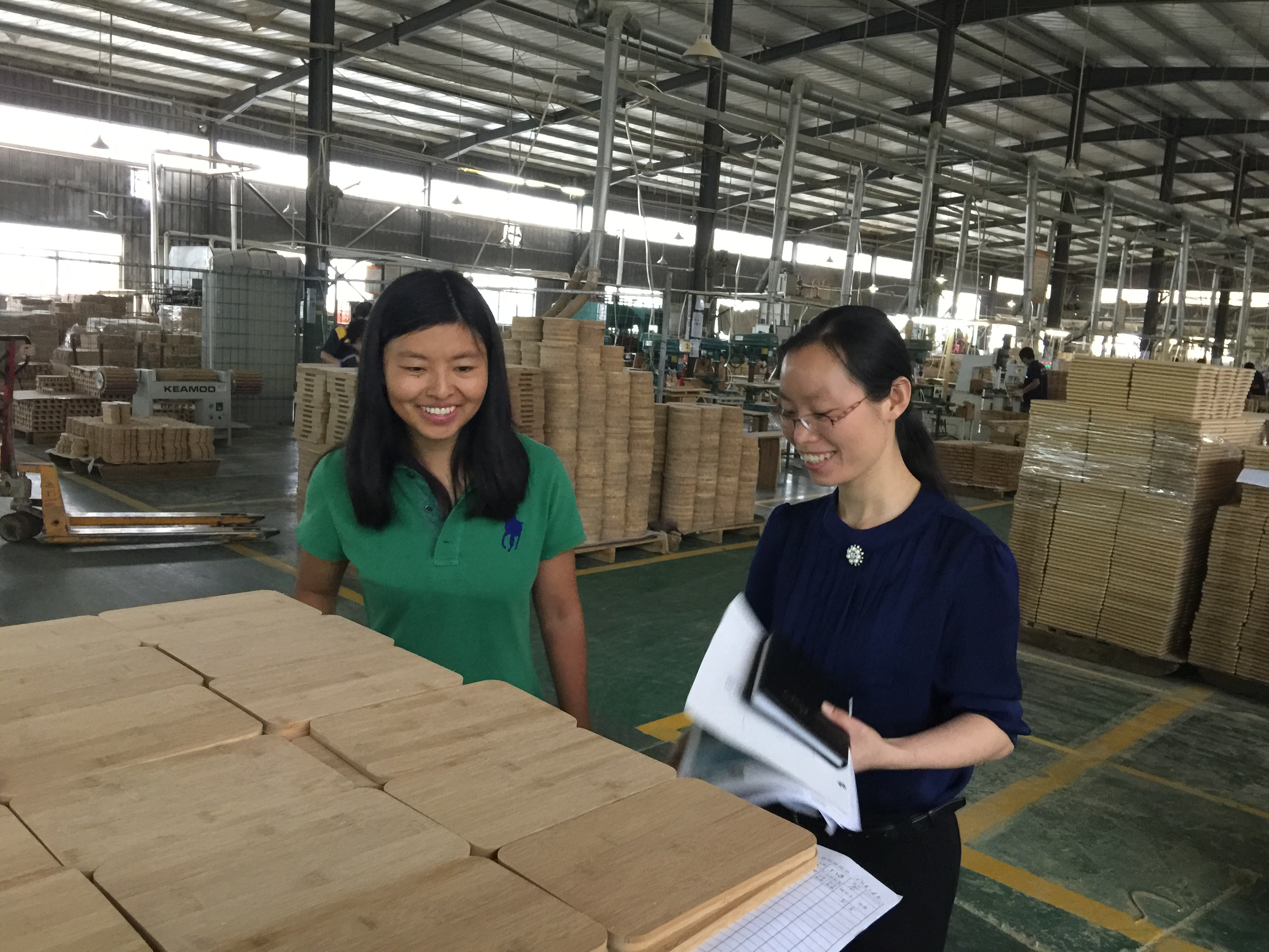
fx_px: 1063
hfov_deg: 61.7
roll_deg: -4.5
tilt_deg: -8.6
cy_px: 476
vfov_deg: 48.2
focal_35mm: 29
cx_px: 634
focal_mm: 4.15
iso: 160
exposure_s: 1/17
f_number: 2.2
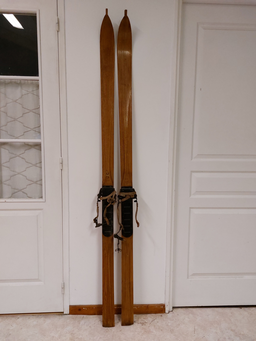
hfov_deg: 56.8
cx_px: 128
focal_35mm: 24
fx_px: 237
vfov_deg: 71.6
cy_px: 170
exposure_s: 1/100
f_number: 1.8
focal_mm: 5.23
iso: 320
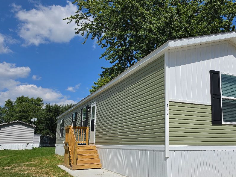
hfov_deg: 51.9
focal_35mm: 35
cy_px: 103
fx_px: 239
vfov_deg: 40.5
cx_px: 153
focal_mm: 6.5
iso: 40
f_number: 1.4
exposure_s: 1/7939
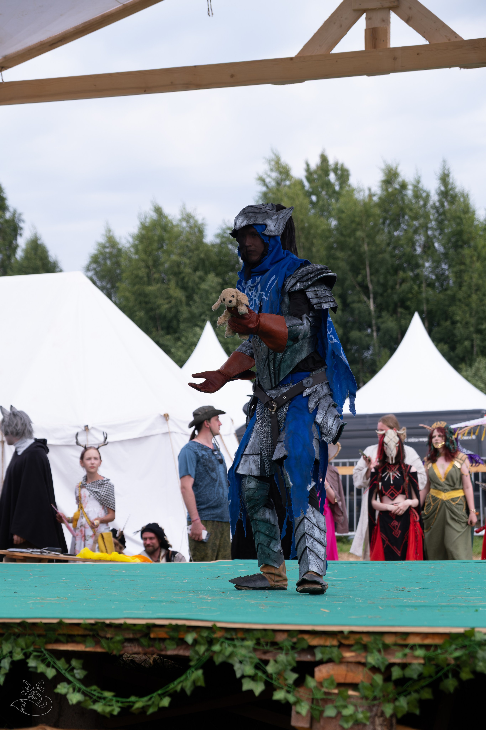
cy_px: 365
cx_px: 243
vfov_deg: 24.5
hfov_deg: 16.5
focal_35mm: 83
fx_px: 1681
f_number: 3.6
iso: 160
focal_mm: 55
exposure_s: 1/1000
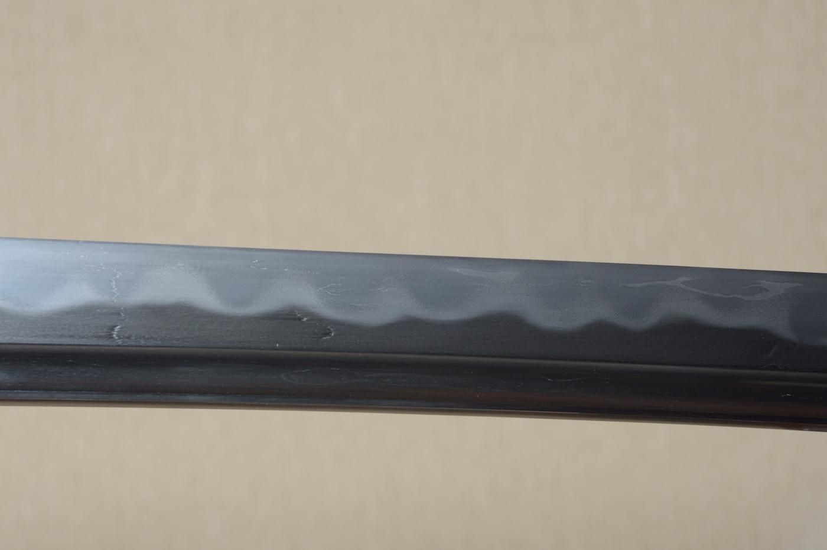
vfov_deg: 10.7
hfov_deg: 16.1
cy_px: 275
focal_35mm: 128
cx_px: 414
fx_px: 2926
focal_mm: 85
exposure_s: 1/1.6
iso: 400
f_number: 11
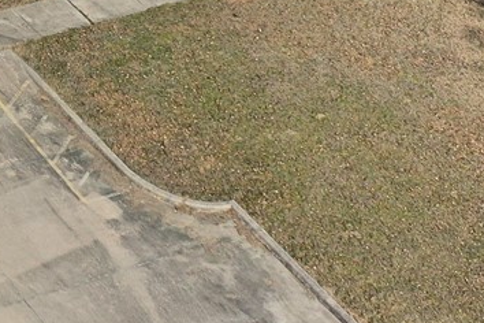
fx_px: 2164
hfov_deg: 11.9
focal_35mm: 161
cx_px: -334
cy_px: -181
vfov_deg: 8.3
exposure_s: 1/1250
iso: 100
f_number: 4.5
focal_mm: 10.26
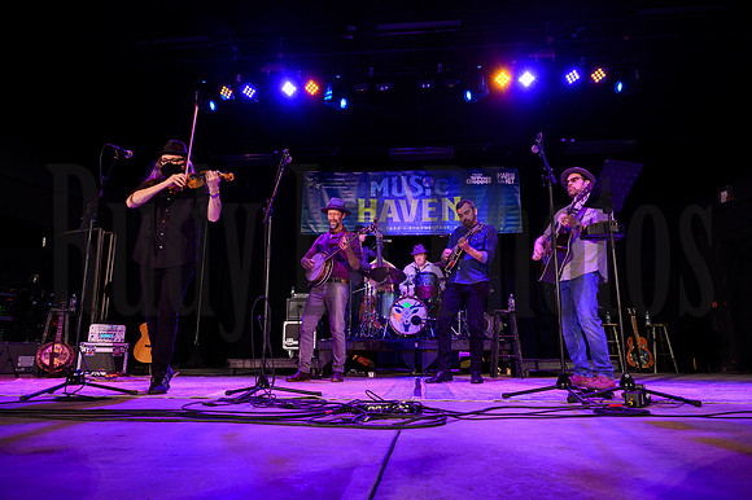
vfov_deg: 53.1
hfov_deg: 73.8
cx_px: 376
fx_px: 501
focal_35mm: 24
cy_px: 250
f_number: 6.3
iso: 1600
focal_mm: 24
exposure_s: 1/80
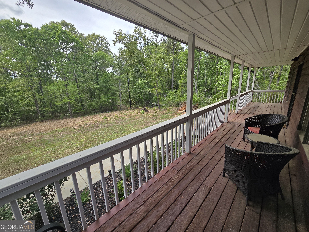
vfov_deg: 89.9
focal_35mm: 13
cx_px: 154
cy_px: 116
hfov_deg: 106.2
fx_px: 116
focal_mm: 2.2
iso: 50
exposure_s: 1/845
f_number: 2.2
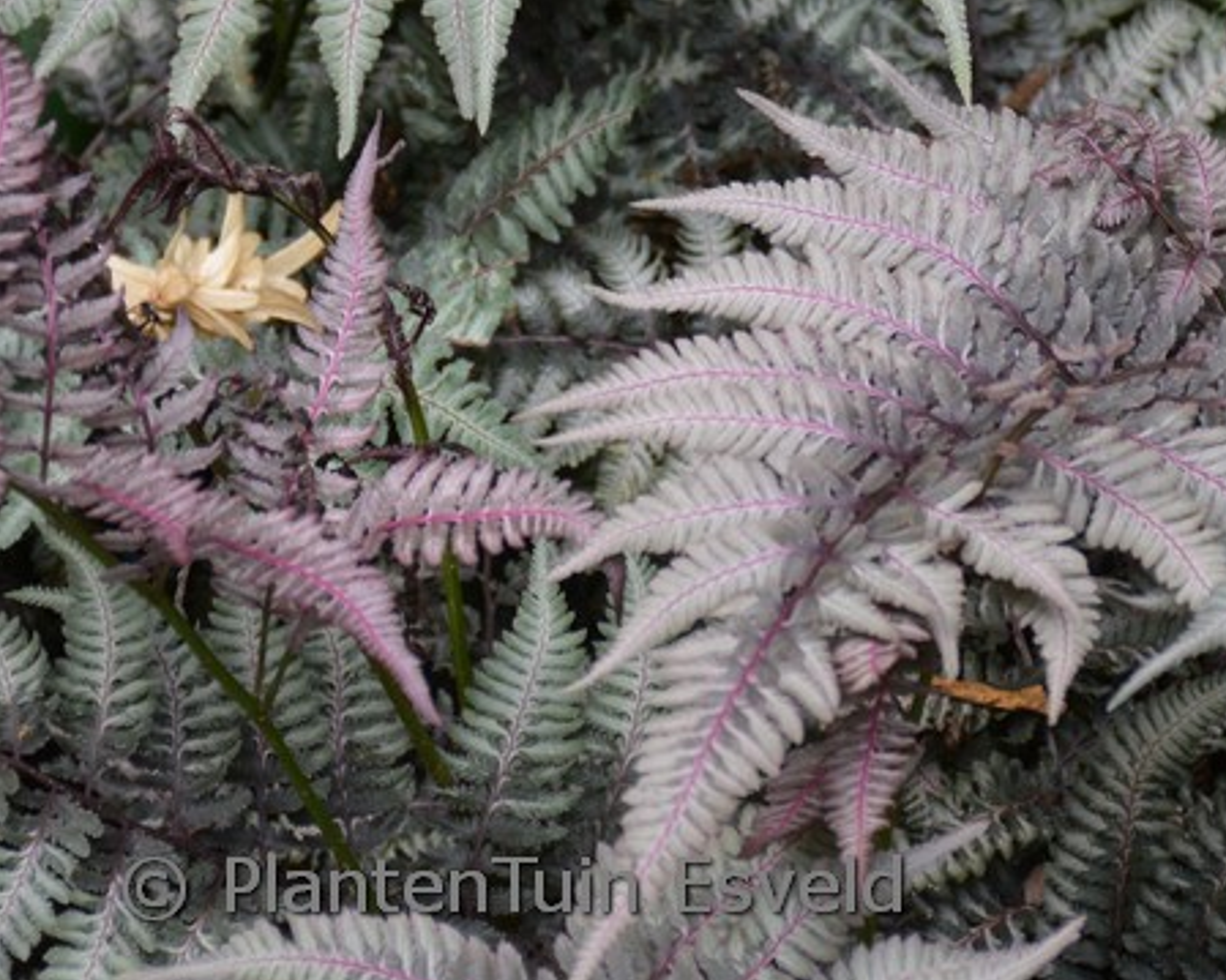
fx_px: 10484
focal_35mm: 289
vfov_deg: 5.3
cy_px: 143
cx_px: 519
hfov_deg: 6.7
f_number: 5.3
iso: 800
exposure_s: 1/250
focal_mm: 90
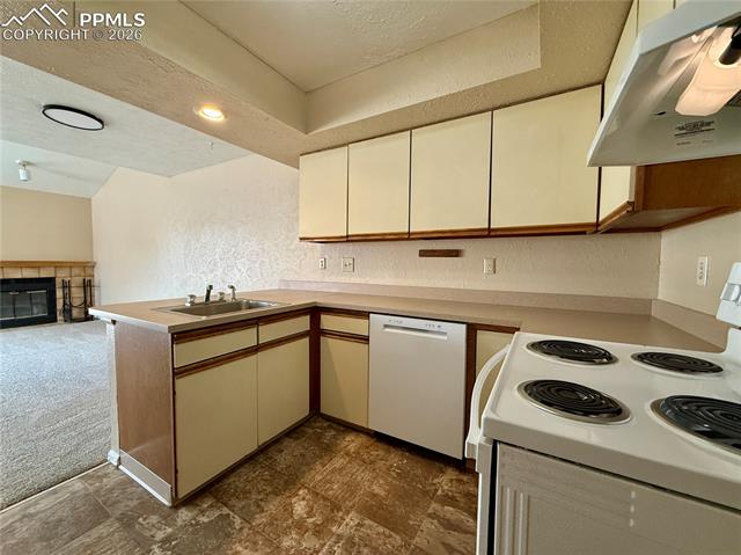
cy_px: 278
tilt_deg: -2.1
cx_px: 370
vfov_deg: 85.6
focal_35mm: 14
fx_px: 299
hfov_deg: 102.1
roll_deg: -0.5
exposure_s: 1/120
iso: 250
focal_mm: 2.22
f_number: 2.2
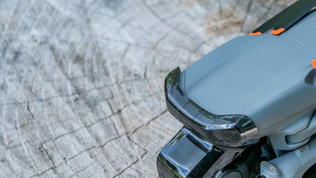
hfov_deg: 9.5
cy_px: 84
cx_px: 313
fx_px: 1885
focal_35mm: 225
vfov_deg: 5.4
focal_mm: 90
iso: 100
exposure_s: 1/250
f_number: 4.5
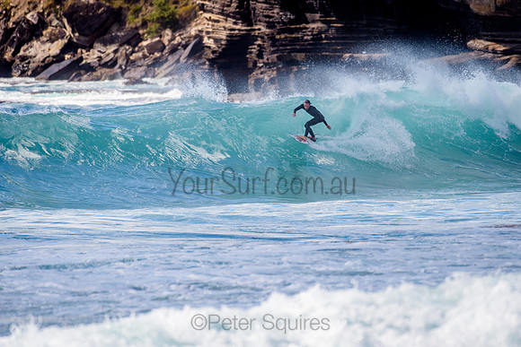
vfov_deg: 2.2
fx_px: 8875
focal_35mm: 613
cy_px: 135
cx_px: 317
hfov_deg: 3.4
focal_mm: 500
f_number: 5.6
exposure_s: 1/2000
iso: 220
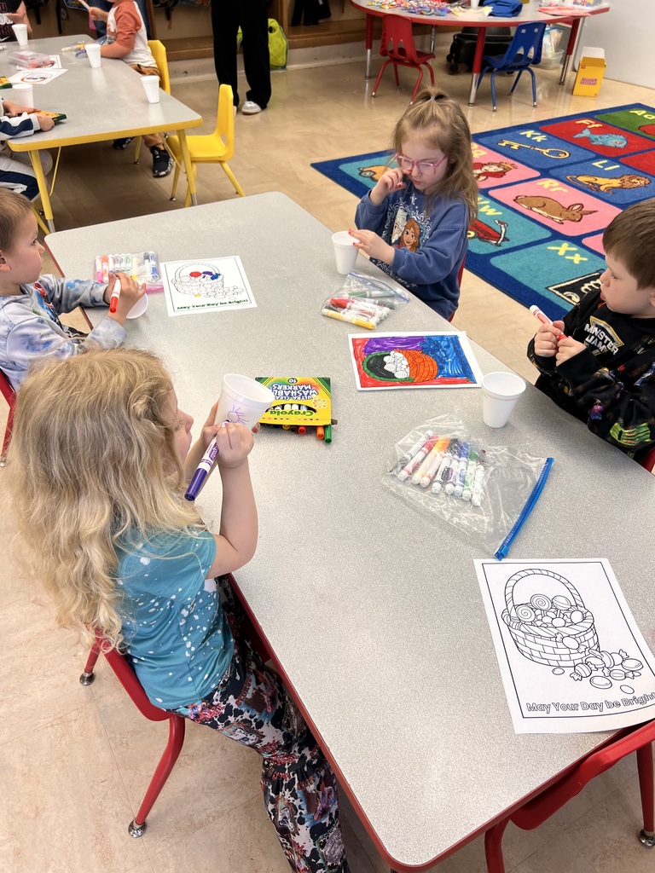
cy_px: 436
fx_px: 656
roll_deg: -1.5
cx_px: 328
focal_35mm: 26
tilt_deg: -41.7
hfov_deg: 53.1
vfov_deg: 67.3
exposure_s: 1/61
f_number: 1.5
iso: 50
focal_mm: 5.7
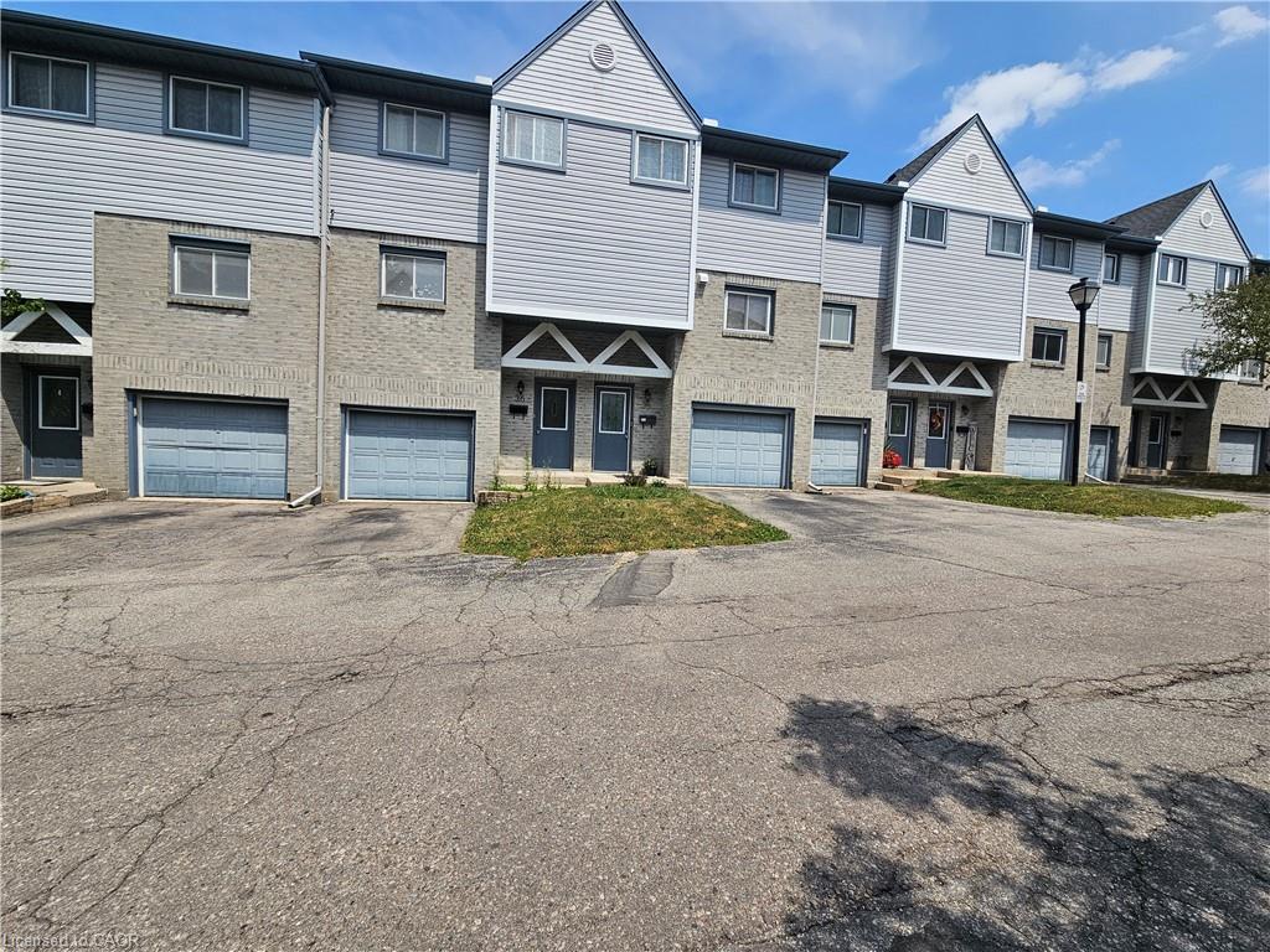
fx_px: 477
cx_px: 635
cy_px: 476
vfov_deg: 89.9
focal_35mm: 13
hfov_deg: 106.2
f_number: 2.2
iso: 50
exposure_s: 1/3327
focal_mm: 2.2
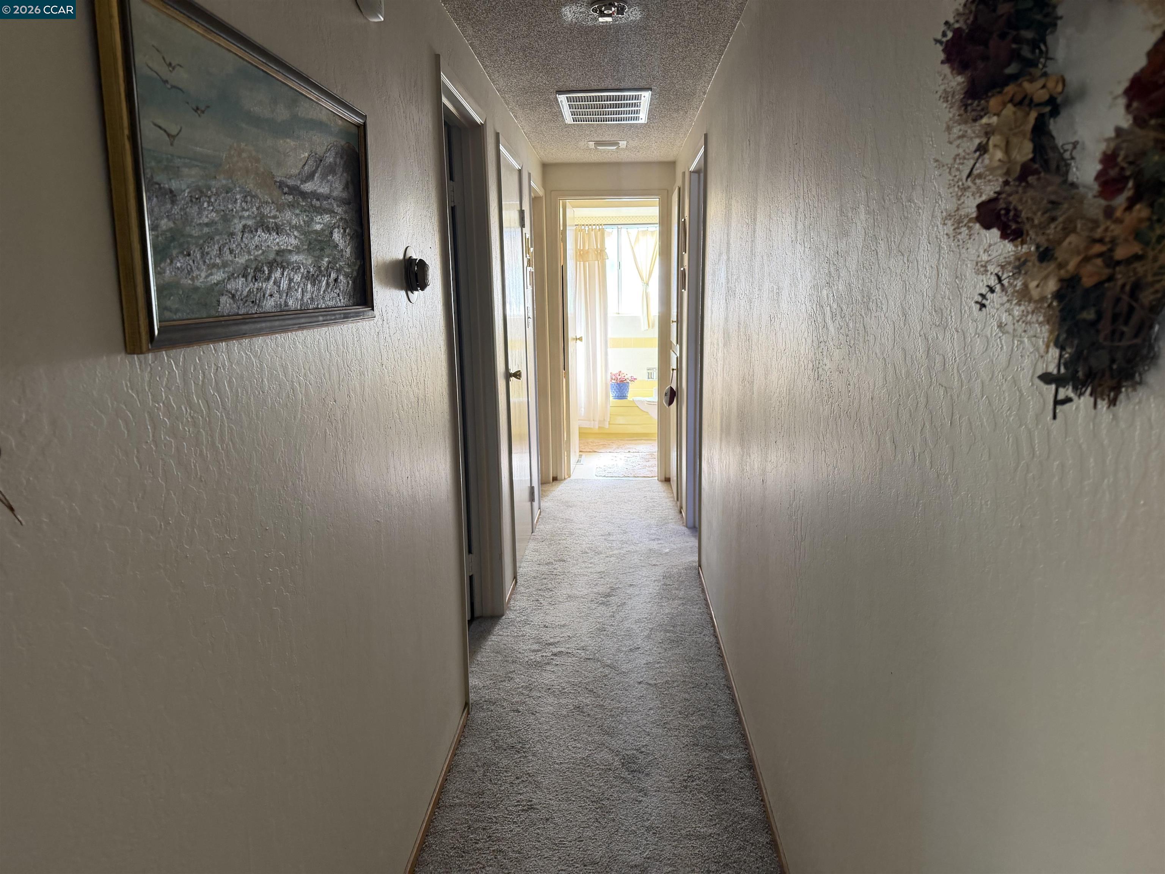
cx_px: 582
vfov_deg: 56.8
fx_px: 808
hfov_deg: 71.6
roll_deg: +1.0
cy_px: 437
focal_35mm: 24
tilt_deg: -10.9
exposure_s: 1/60
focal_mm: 6.76
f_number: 1.78
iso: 160
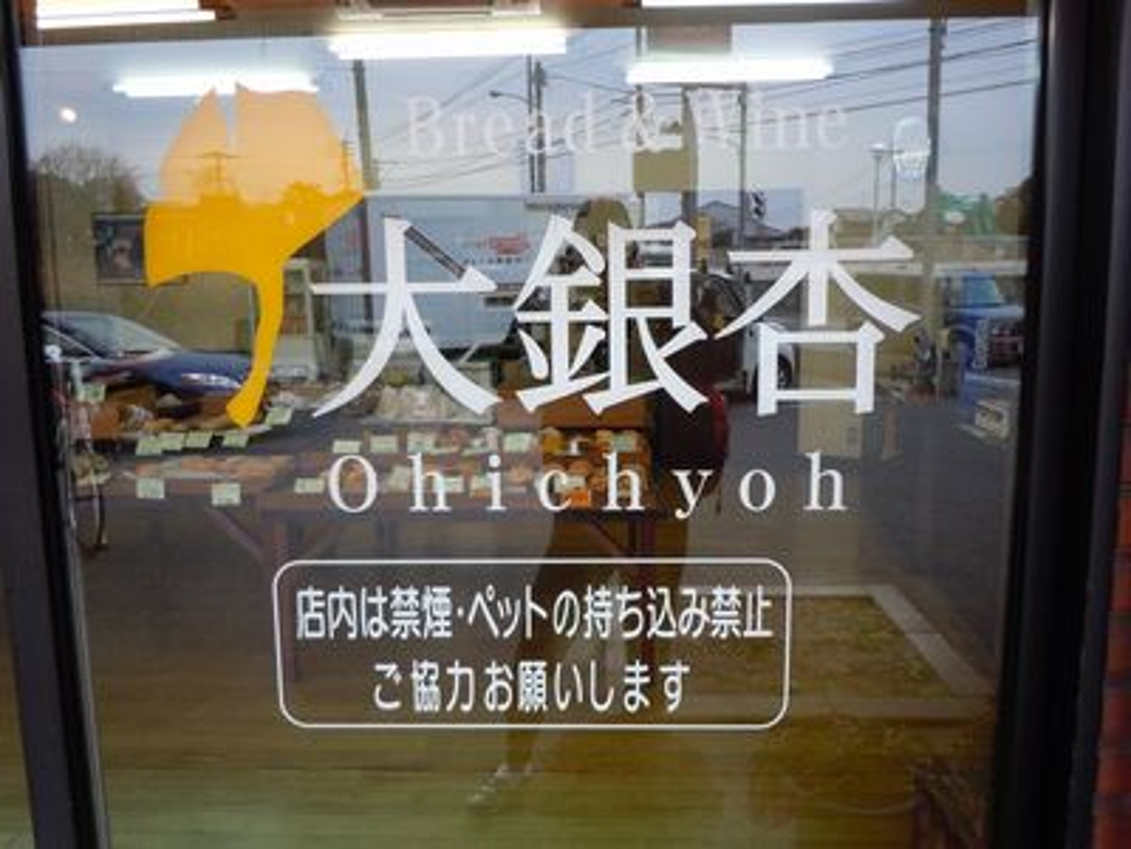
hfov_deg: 63.4
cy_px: 424
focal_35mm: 28
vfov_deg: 49.7
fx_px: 915
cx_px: 566
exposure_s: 1/60
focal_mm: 5
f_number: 3.7
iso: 125
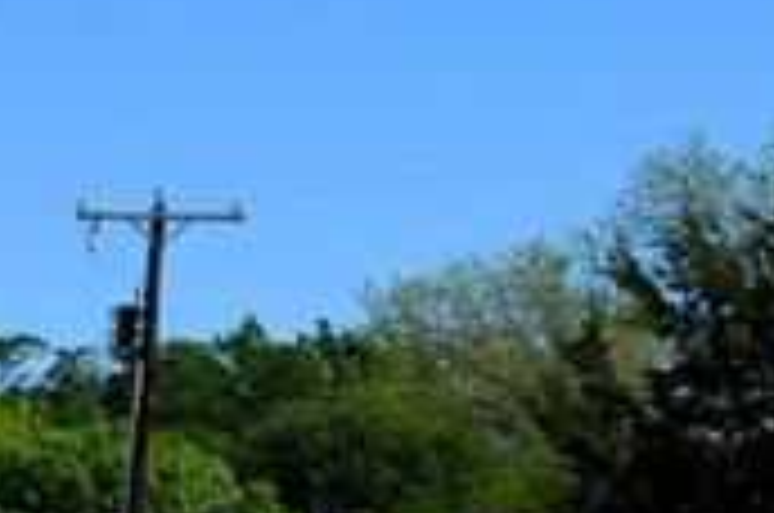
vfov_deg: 7.5
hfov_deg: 9.3
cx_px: -1472
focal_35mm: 179
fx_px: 3841
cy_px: 806
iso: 100
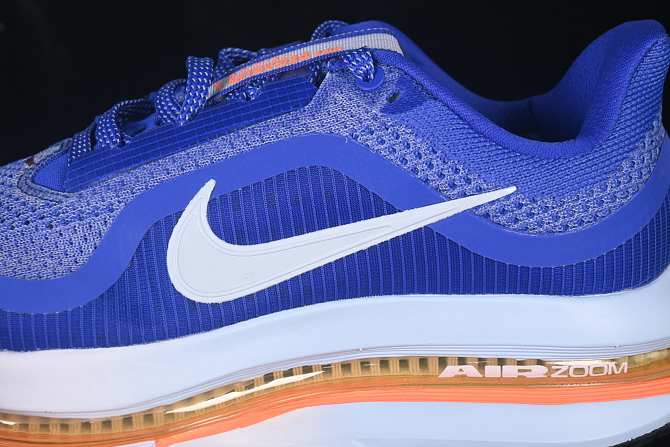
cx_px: 335
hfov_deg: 27.0
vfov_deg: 18.2
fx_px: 1396
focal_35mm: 75
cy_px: 224
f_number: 7.1
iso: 160
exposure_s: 1/60
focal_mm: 50
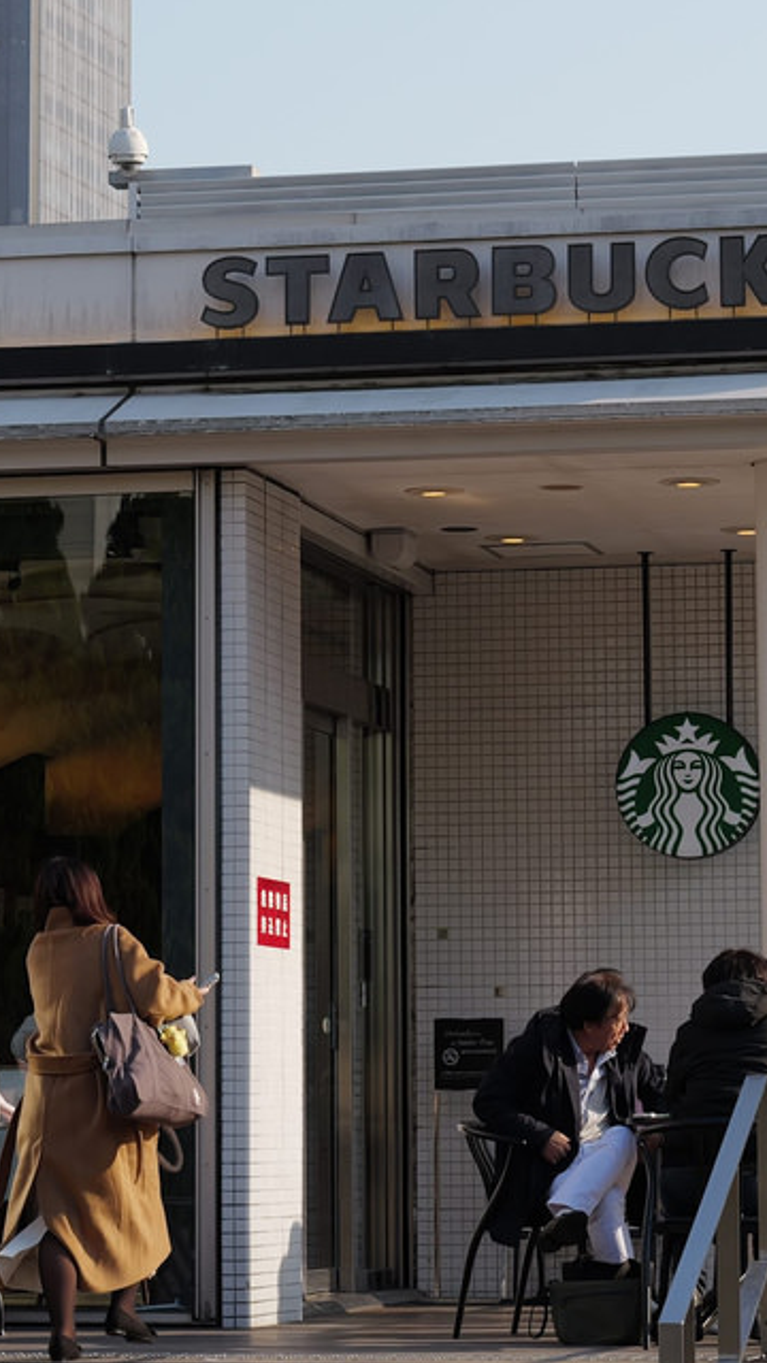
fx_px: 5206
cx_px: 362
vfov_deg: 14.8
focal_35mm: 144
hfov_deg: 8.4
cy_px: 299
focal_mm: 43
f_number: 5
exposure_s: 1/320
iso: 100
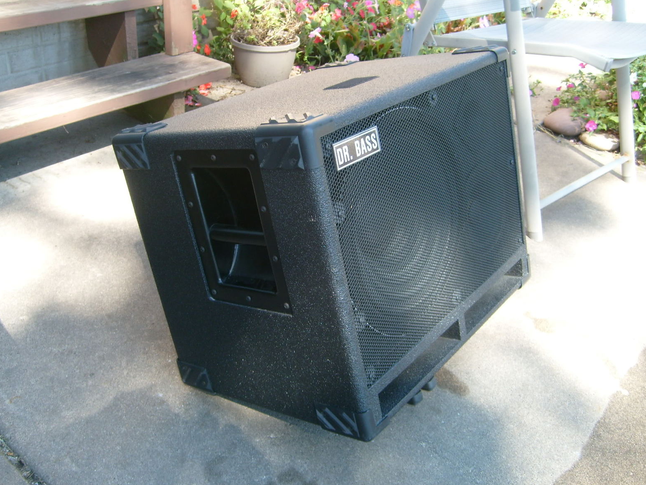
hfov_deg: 51.4
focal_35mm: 36
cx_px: 323
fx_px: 672
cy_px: 237
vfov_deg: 39.7
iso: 80
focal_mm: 5.8
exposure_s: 1/125
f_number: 2.8
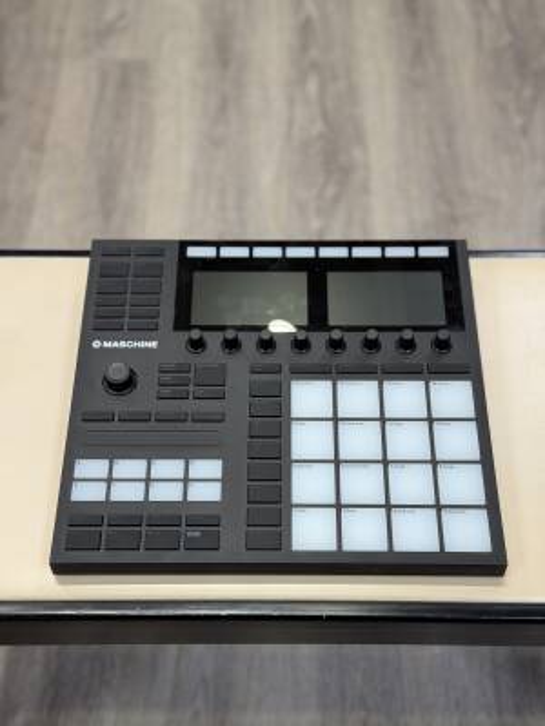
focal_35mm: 48
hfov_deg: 30.3
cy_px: 363
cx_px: 272
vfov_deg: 39.7
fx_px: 1008
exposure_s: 1/60
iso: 64
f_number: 1.78
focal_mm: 6.76
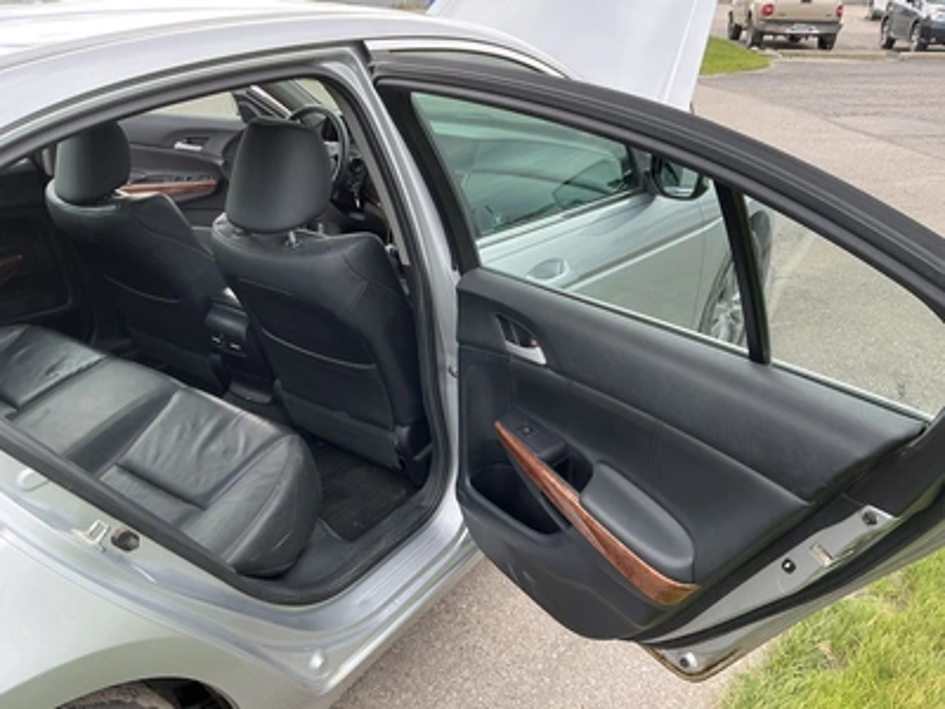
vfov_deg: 49.7
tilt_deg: -20.8
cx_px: 472
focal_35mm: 28
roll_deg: -0.2
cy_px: 354
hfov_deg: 63.4
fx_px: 764
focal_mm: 3
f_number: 1.8
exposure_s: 1/286
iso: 25
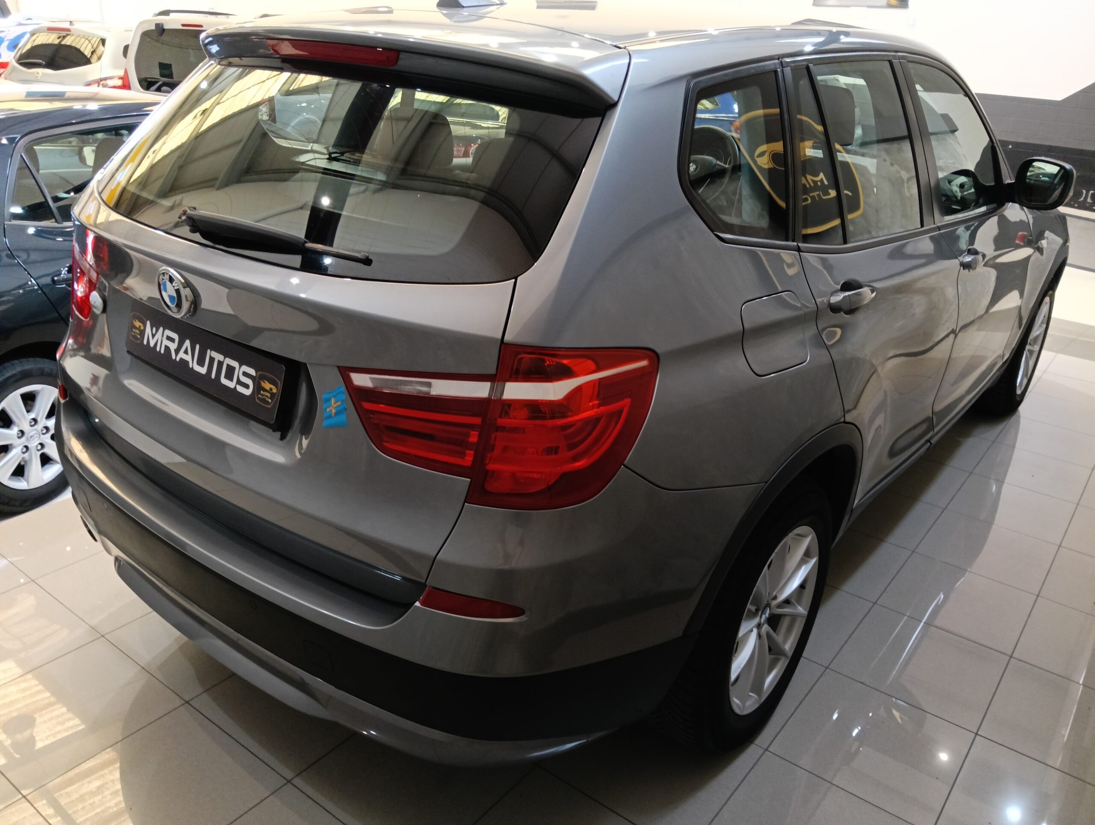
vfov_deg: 51.5
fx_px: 855
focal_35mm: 27
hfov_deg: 65.2
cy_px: 412
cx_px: 548
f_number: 16
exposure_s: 1/33.3
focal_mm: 3.98
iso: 640
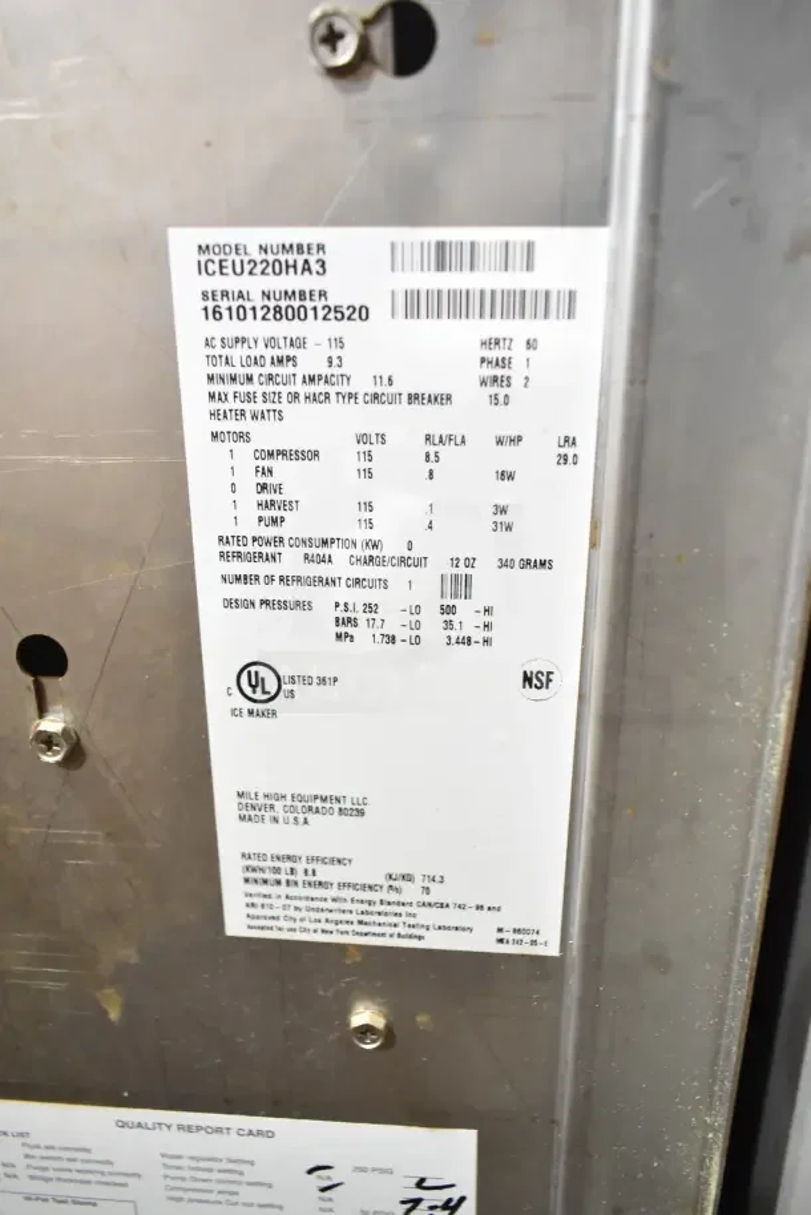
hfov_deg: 48.0
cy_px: 608
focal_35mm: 27
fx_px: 912
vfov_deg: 67.4
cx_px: 406
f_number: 3.5
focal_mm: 18
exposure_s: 1/30
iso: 1100
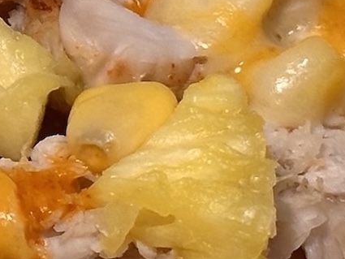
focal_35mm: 337
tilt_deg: -49.9
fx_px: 3360
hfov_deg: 5.8
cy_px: 99
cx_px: -218
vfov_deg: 4.4
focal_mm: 6.86
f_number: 1.78
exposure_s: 1/219
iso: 64
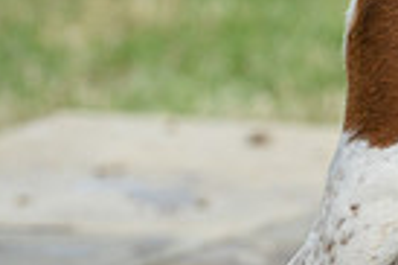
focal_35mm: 741
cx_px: 720
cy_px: 86
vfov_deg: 1.9
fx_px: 8182
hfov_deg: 2.8
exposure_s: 1/1000
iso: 400
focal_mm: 175
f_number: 4.5
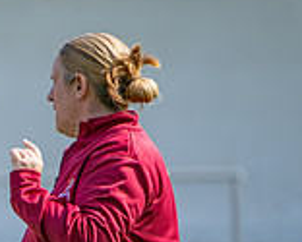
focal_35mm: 1378
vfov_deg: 1.1
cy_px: 345
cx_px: -369
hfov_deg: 1.4
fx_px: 12324
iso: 400
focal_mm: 290
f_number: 4
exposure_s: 1/2000
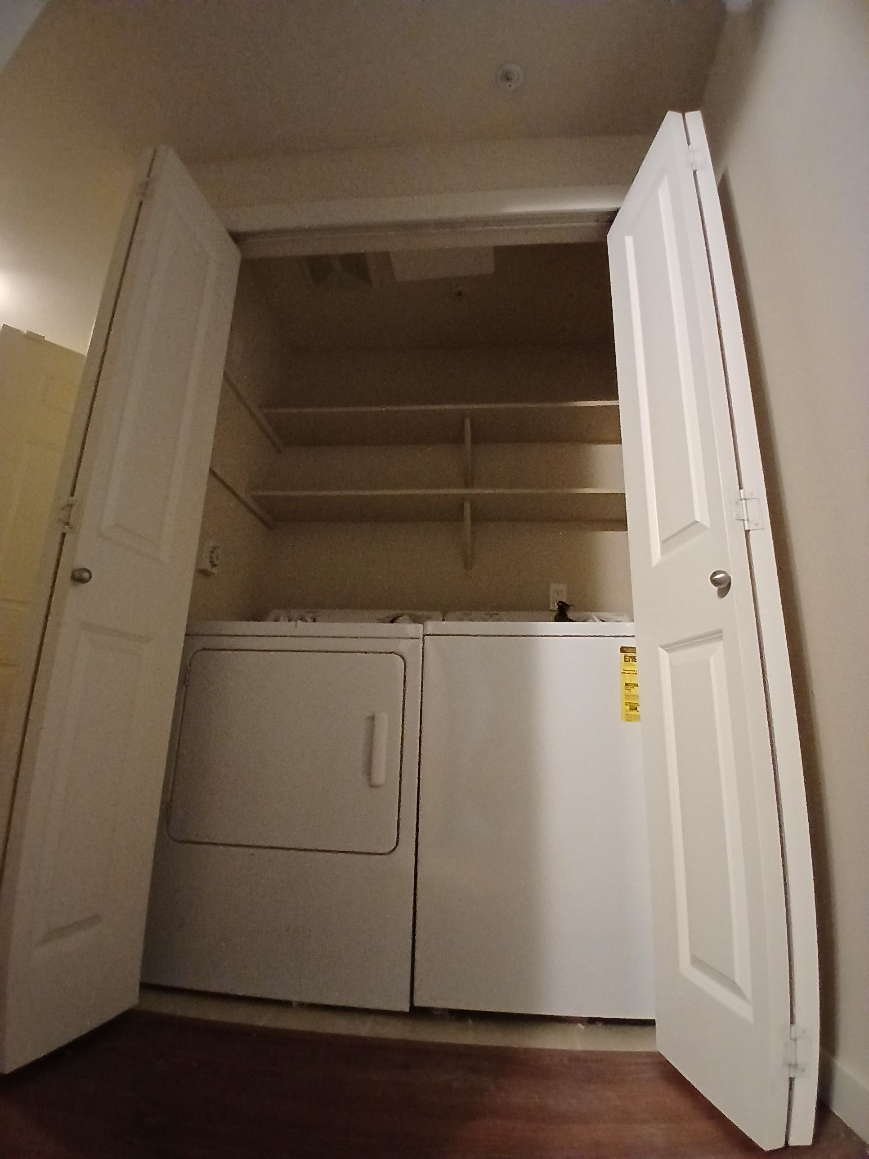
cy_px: 580
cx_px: 434
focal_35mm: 17
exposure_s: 1/20
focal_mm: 1.4
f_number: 2.2
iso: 800
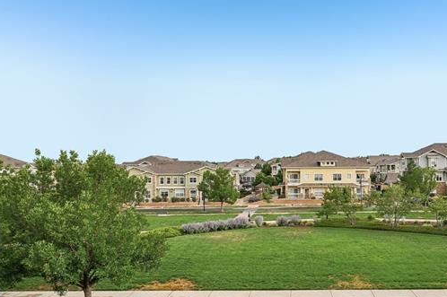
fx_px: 343
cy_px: 162
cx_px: 270
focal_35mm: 28
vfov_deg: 46.8
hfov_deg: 65.5
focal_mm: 21.5
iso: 140
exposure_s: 1/25
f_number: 10
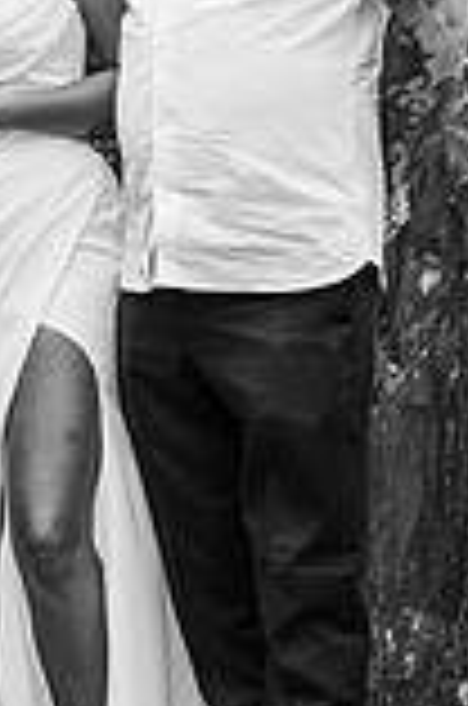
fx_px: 4779
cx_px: -106
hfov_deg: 5.6
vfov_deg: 8.4
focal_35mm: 244
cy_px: 130
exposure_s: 1/1250
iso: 100
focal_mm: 85
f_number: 2.2
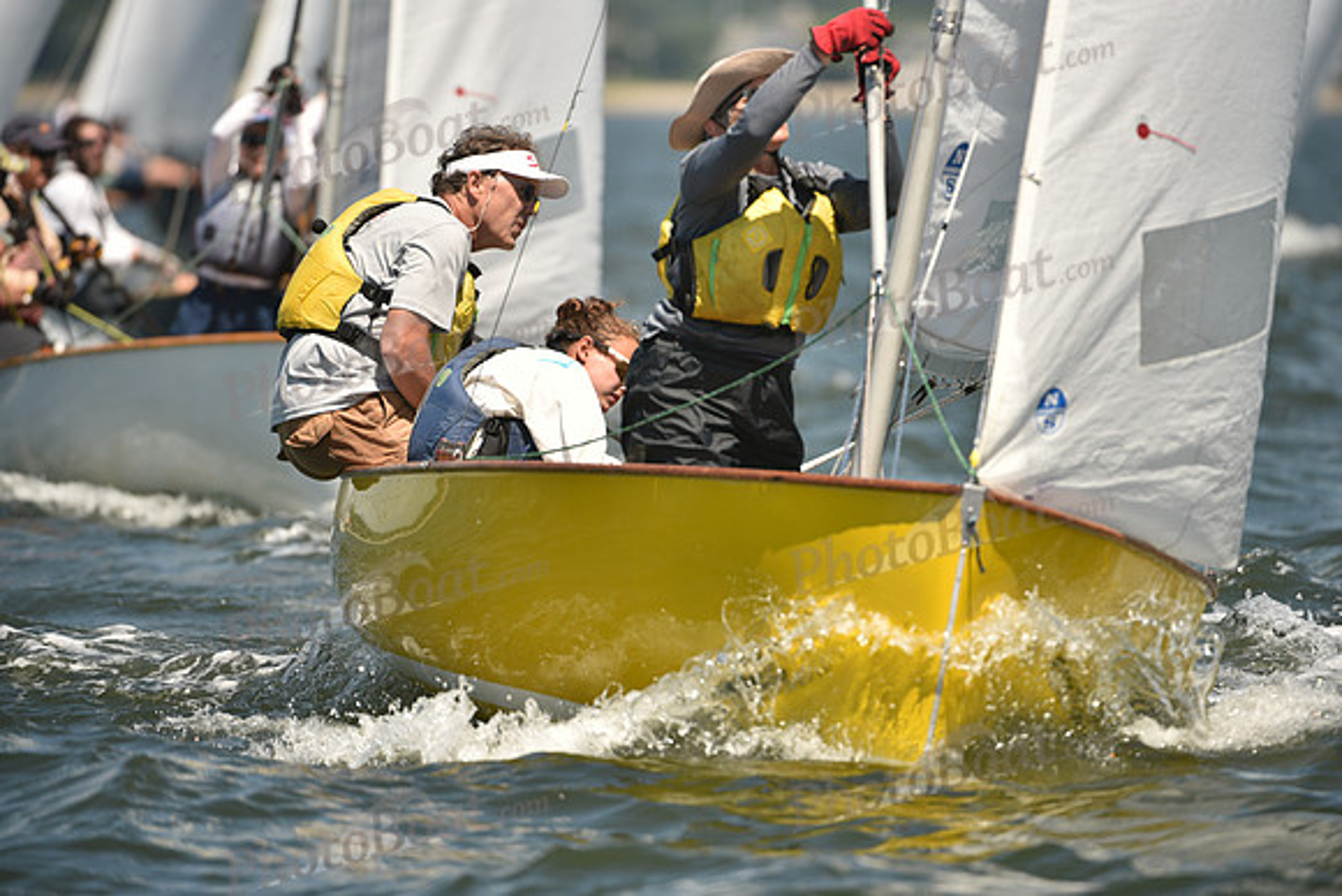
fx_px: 14914
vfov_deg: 3.4
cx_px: 671
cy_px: 448
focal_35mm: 400
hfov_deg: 5.2
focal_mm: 400
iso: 250
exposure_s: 1/2000
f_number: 4.5
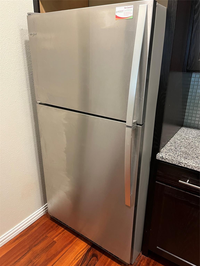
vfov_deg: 67.3
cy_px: 133
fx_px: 200
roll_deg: +0.4
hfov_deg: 53.1
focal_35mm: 26
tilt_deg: -21.8
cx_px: 100
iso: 320
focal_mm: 5.1
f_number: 1.6
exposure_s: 1/60
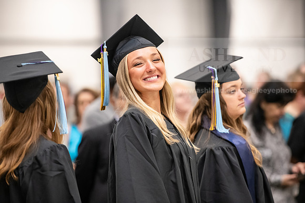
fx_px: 1610
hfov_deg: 10.8
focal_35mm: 190
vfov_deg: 7.2
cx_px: 152
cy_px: 102
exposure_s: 1/200
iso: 3200
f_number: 3.2
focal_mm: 190
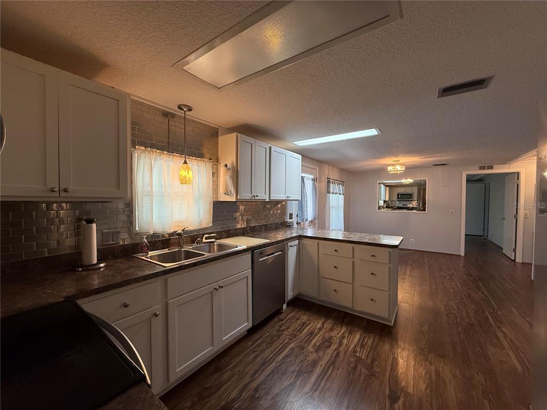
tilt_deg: -1.5
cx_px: 274
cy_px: 205
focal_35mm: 14
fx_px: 221
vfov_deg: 85.7
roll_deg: -1.2
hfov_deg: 102.1
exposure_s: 1/120
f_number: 2.2
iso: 250
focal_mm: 2.22
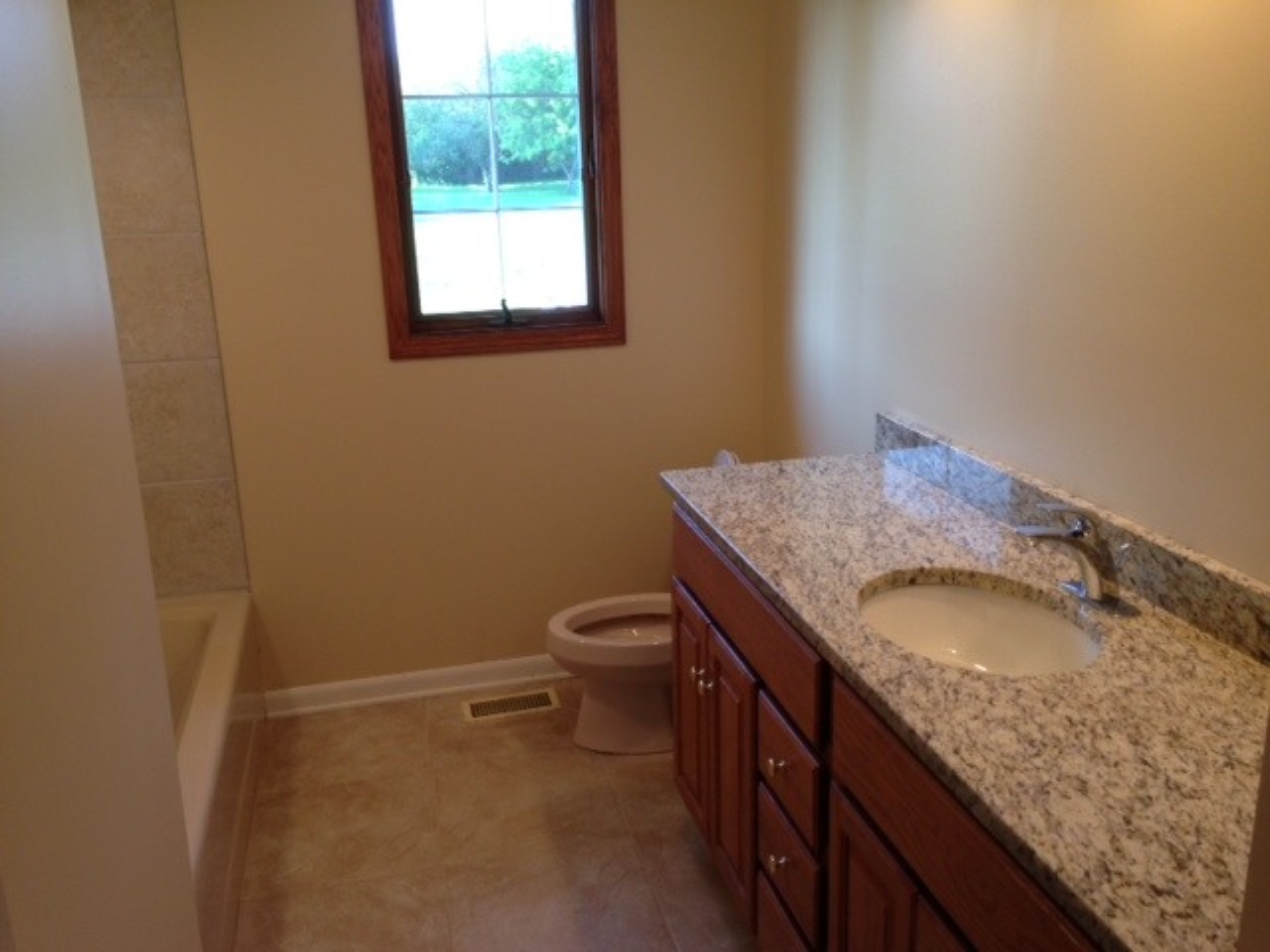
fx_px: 1211
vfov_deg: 42.9
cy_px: 476
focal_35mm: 33
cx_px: 635
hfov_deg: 55.4
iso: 50
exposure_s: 1/30
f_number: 2.4
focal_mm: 4.12
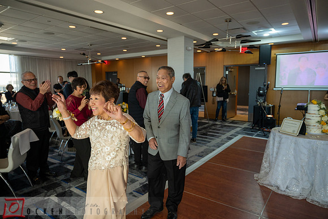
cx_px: 164
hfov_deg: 73.8
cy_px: 110
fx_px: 219
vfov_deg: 53.1
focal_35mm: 24
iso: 1000
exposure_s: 1/400
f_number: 4
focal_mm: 24
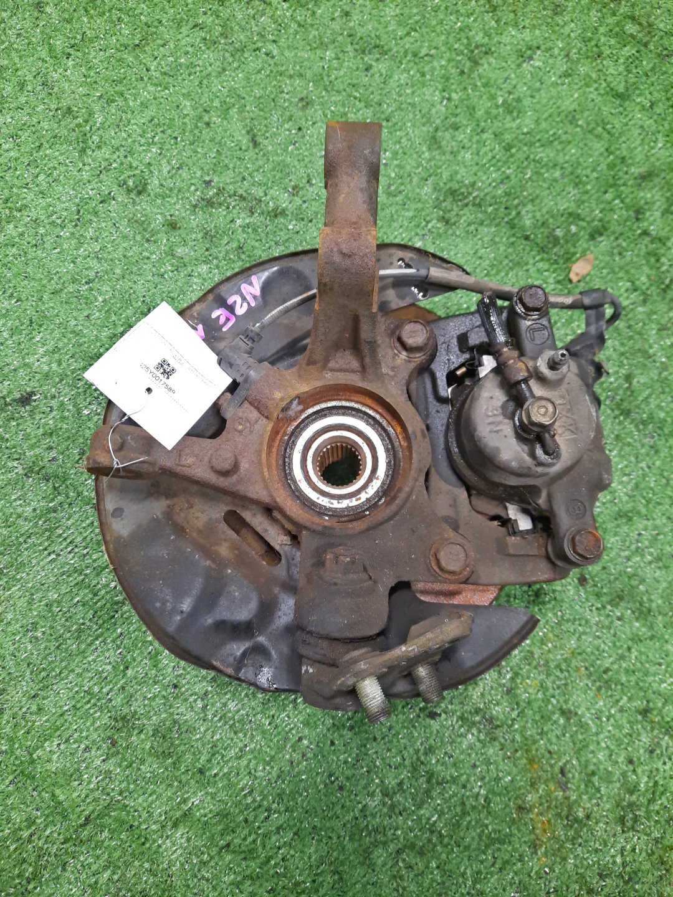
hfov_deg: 54.9
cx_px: 336
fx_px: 648
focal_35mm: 25
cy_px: 448
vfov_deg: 69.4
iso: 312
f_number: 2
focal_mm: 4.6
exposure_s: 1/25
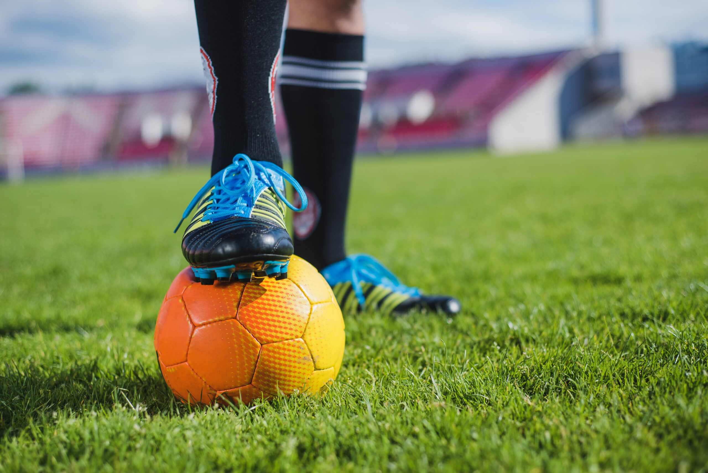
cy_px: 236
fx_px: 984
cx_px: 354
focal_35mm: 50
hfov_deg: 39.6
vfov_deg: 27.0
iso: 125
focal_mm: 50
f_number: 2.8
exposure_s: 1/3200
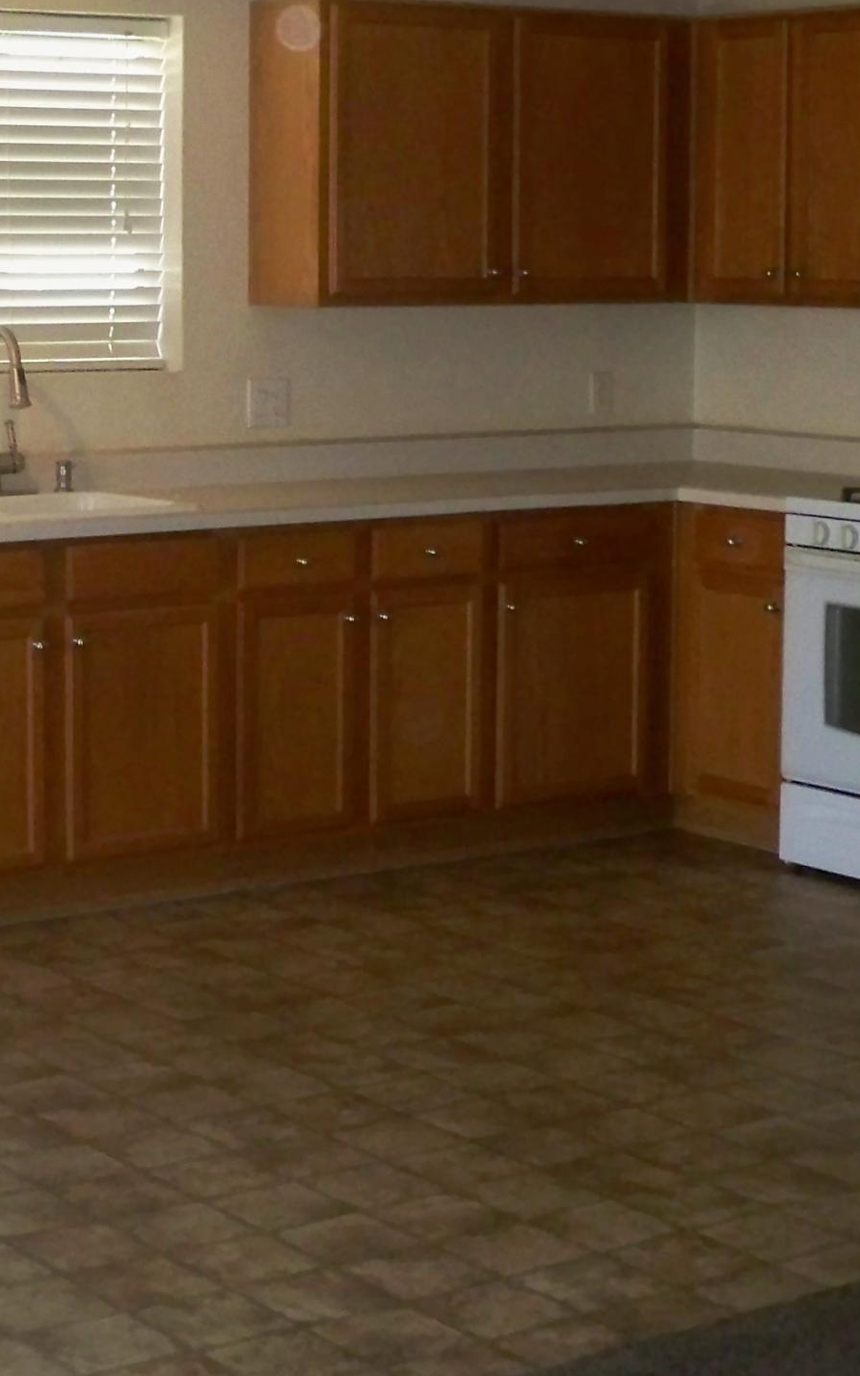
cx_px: 203
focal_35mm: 78
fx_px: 2925
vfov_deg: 26.4
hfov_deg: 16.6
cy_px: 487
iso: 400
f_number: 3.1
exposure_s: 1/60
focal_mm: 6.3
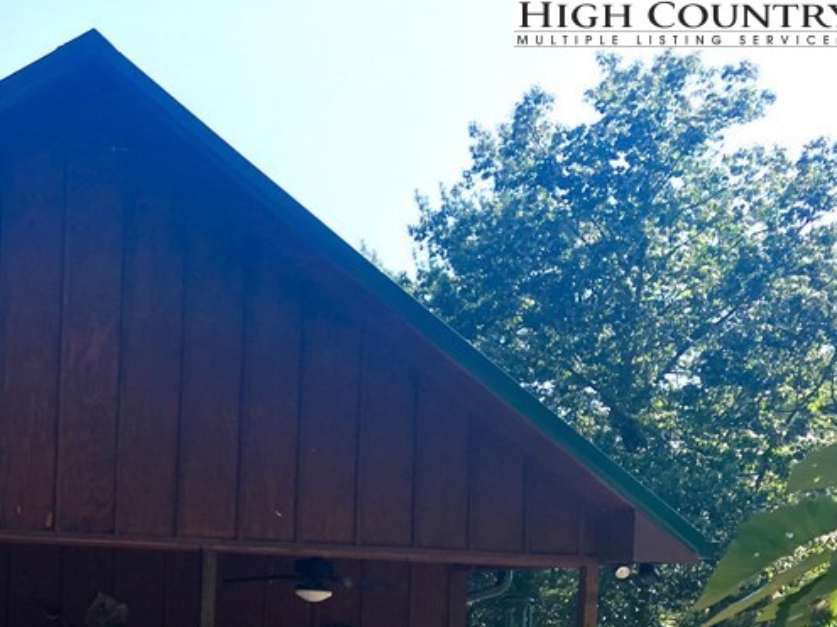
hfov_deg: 29.9
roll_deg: -2.7
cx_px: -7
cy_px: 610
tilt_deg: +1.4
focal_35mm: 60
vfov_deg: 23.5
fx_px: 1450
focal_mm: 4.15
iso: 25
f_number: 2.2
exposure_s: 1/927
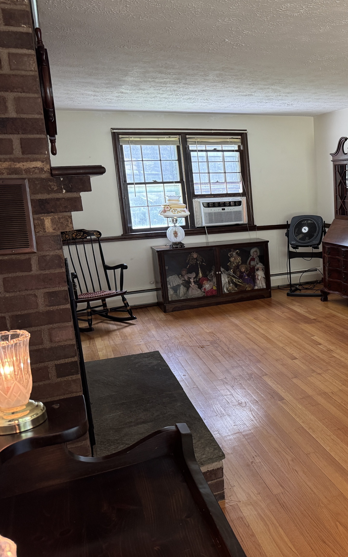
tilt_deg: -11.7
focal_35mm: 34
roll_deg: +1.3
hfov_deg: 34.2
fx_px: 516
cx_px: 343
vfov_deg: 56.7
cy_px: 278
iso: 320
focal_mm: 6.76
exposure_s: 1/60
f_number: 1.78
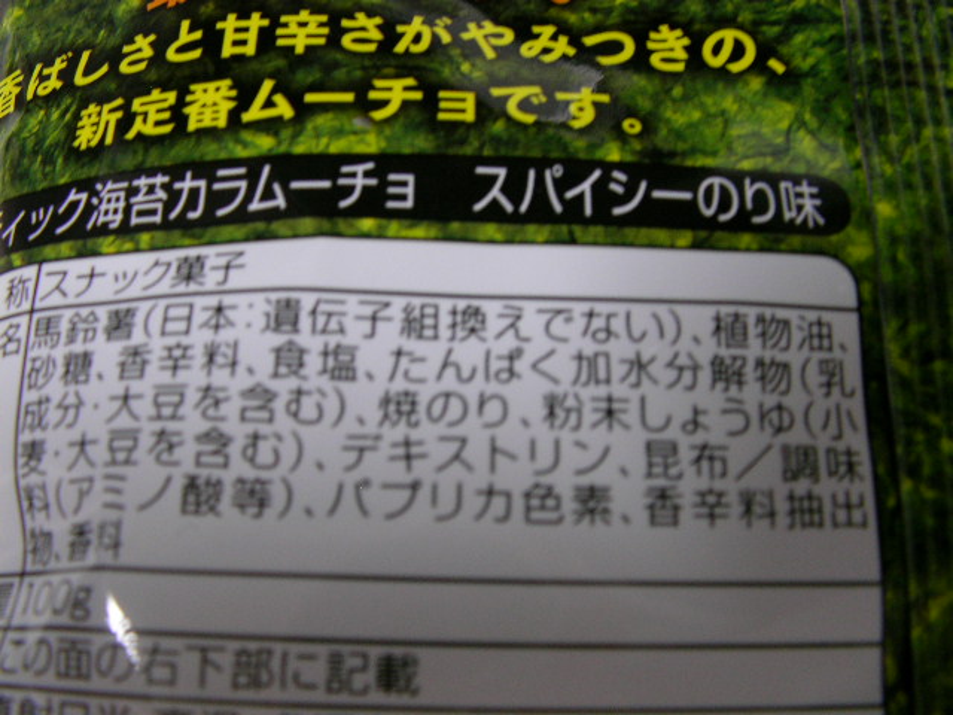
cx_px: 476
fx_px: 1046
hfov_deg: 49.0
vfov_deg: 37.7
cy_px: 358
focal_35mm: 38
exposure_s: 1/11.8
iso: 100
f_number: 3.5
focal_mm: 5.8
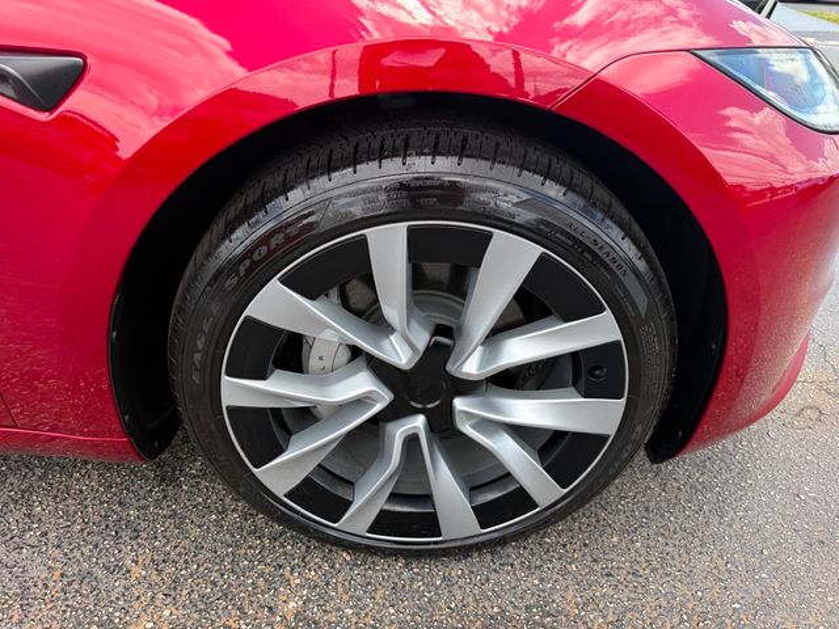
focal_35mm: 24
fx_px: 582
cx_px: 420
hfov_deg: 71.6
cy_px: 314
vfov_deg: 56.8
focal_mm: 6.76
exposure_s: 1/796
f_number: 1.78
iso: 100
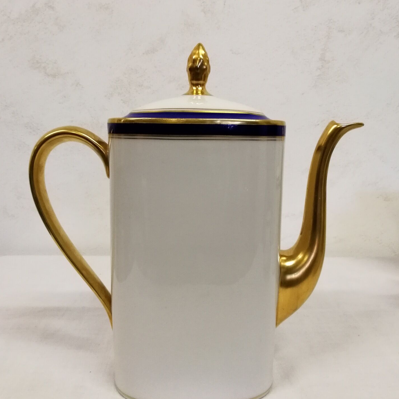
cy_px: 209
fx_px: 391
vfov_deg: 54.0
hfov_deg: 54.0
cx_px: 197
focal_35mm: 30
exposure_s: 1/50
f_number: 2.2
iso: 80
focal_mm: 2.38
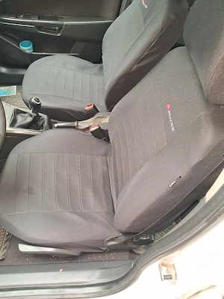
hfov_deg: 51.4
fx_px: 233
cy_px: 150
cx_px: 112
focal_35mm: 27
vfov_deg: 65.3
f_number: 1.8
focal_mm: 4
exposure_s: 1/50
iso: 400
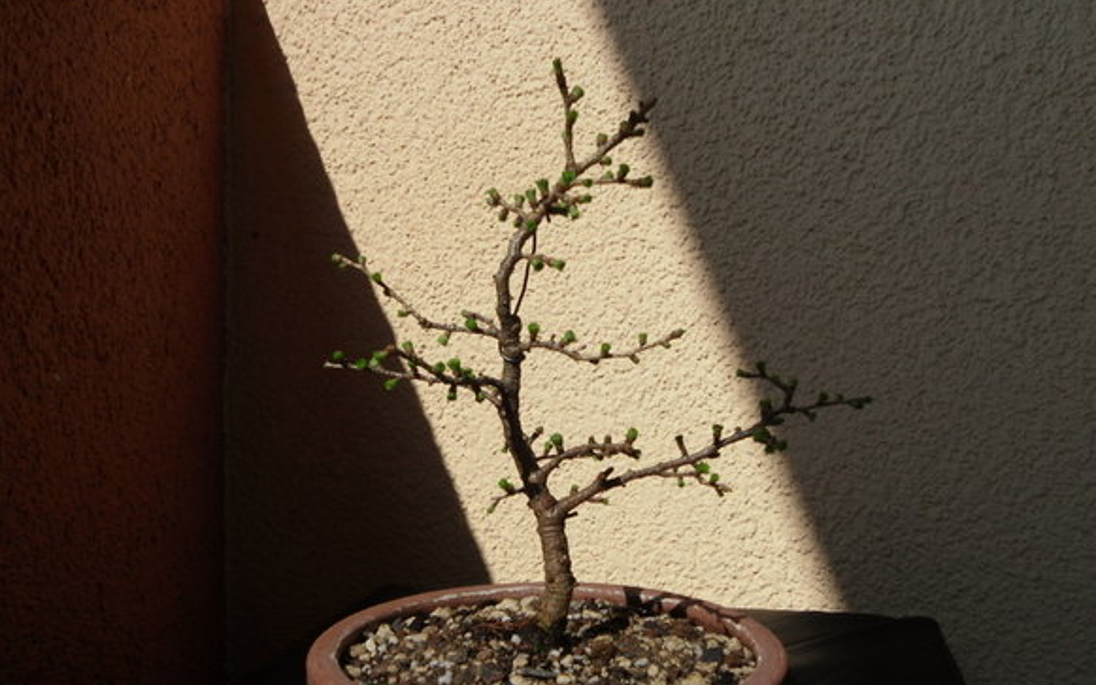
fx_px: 1045
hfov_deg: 55.3
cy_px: 400
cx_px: 551
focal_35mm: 35
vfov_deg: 36.2
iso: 64
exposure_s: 1/160
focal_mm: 5.8
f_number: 8.8
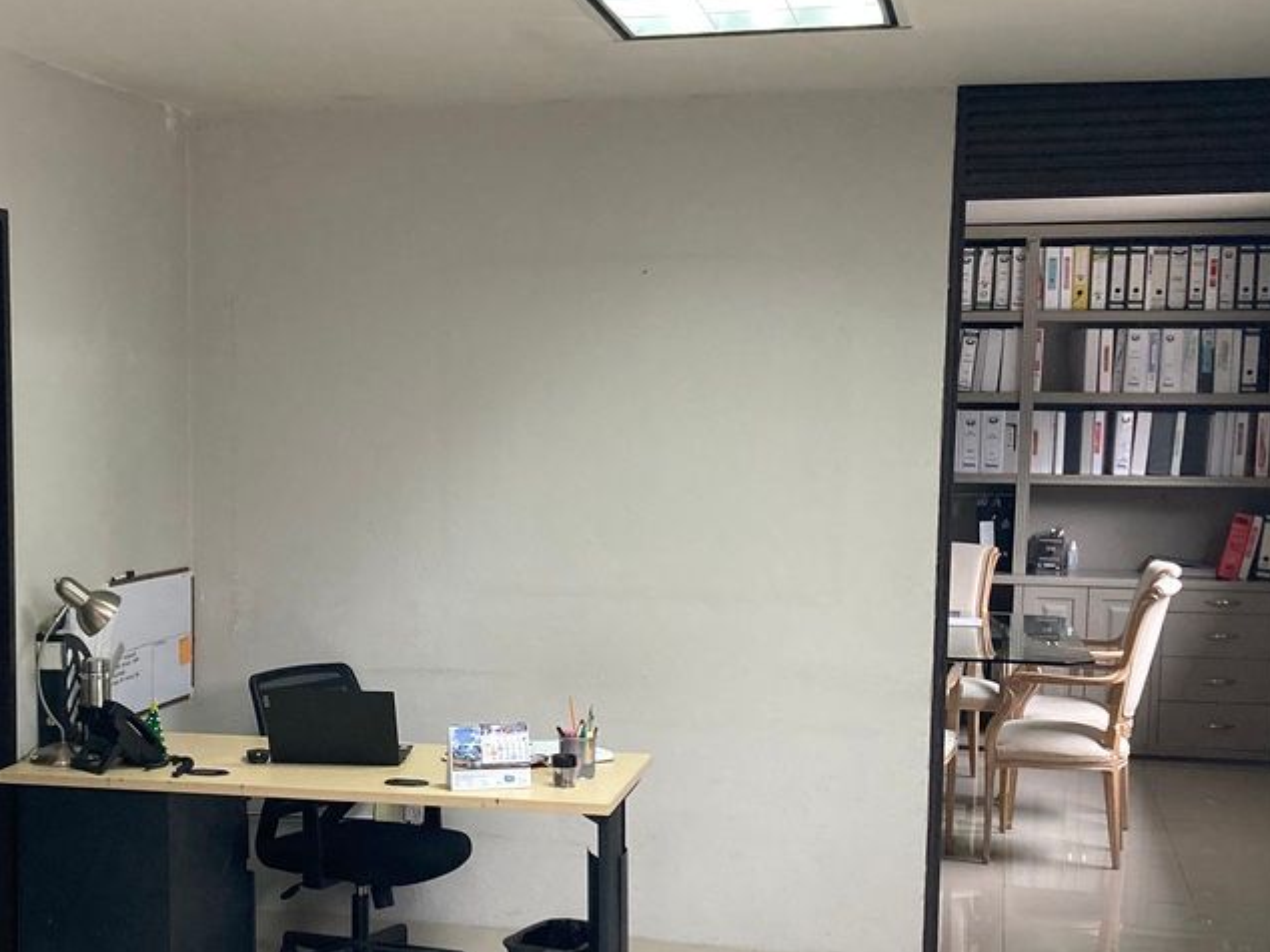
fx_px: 1944
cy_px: 603
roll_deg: -0.7
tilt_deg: -5.9
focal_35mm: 53
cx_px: 431
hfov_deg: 35.8
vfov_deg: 27.4
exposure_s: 1/60
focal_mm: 3.99
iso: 160
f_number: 1.8
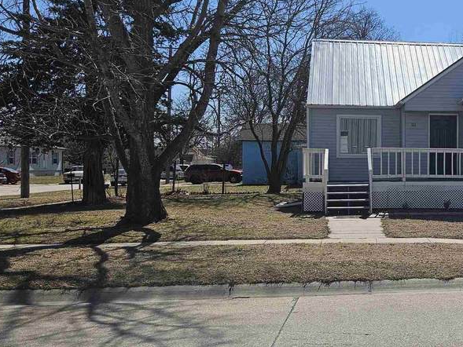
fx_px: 669
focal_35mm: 50
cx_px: 443
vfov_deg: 29.1
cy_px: 161
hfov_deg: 35.2
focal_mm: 5.4
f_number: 1.8
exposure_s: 1/3819
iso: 25
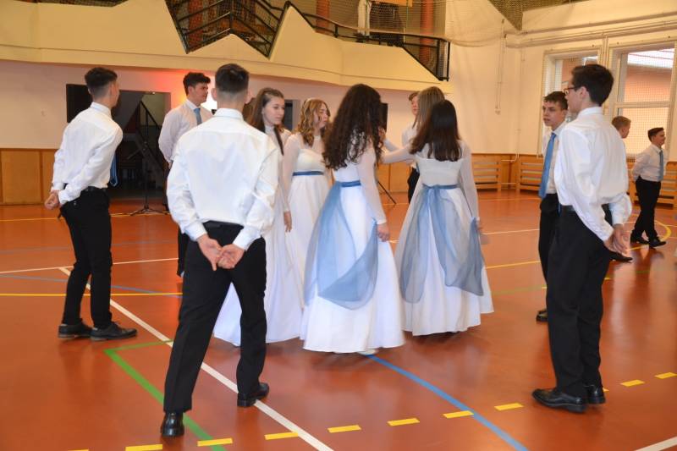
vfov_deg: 35.5
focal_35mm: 38
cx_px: 338
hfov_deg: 51.3
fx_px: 705
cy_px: 226
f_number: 4
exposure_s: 1/60
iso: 1000
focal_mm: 25
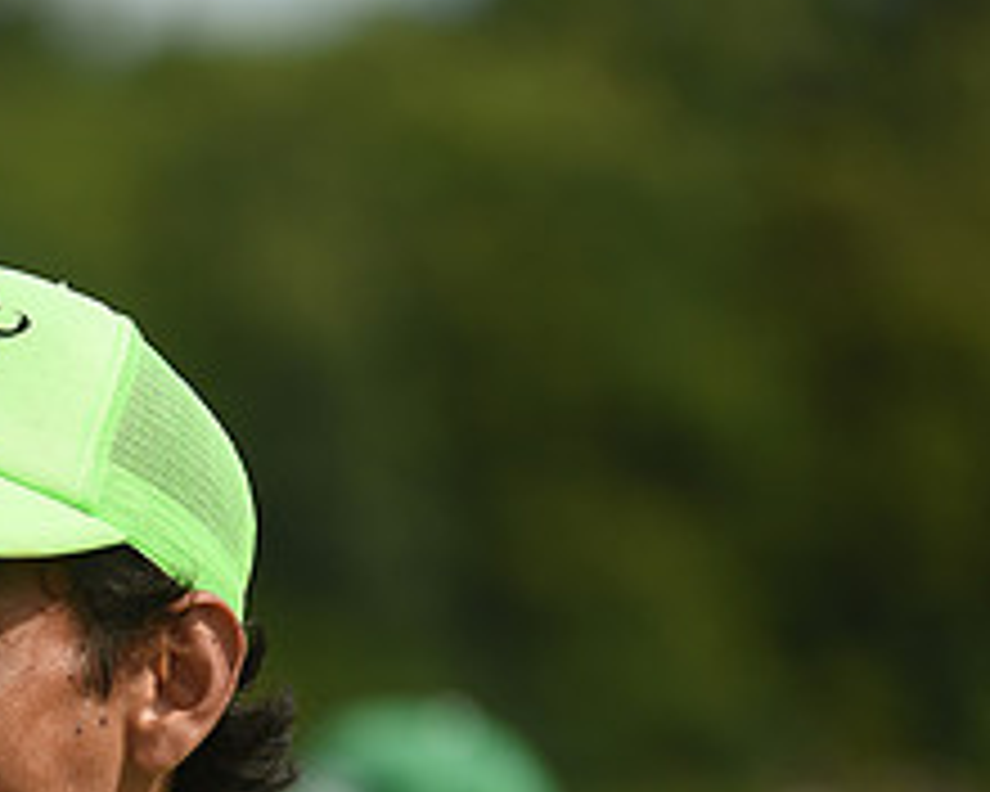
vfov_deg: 4.2
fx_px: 10841
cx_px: -58
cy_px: 794
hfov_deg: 5.2
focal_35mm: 370
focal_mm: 150
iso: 100
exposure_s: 1/2000
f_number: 2.8
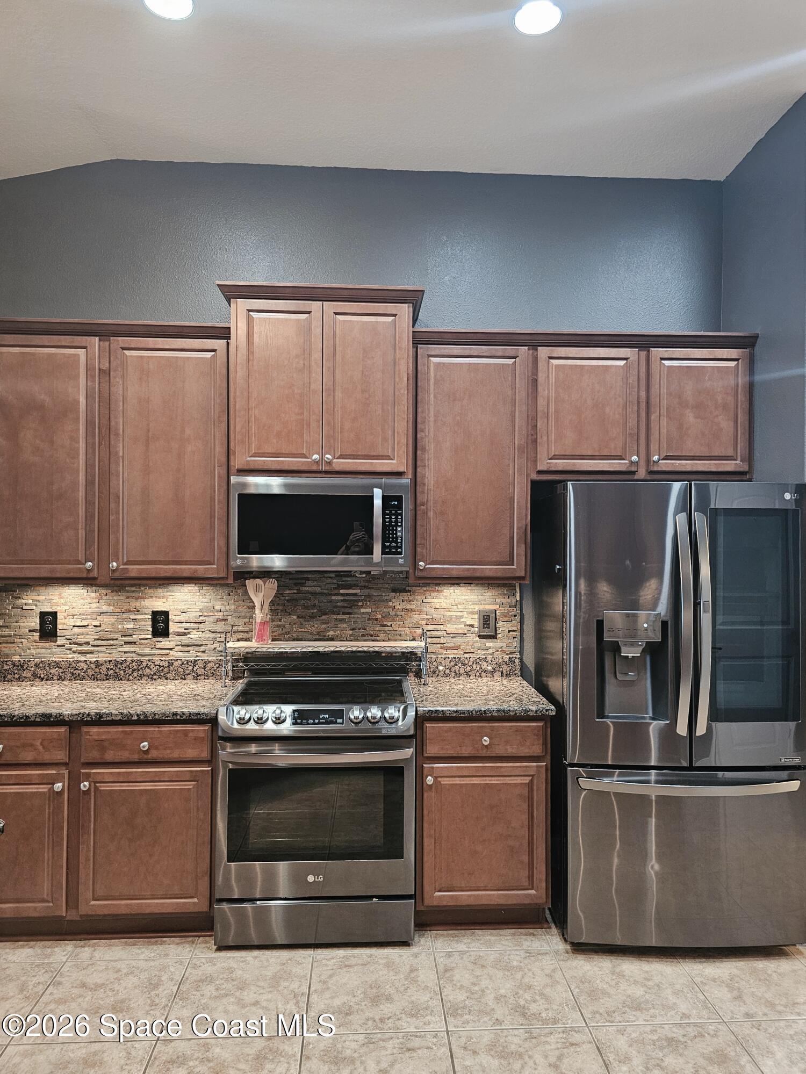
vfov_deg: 73.9
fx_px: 714
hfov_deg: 58.9
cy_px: 537
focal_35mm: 23
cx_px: 403
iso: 640
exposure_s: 1/40
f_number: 1.7
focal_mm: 6.3
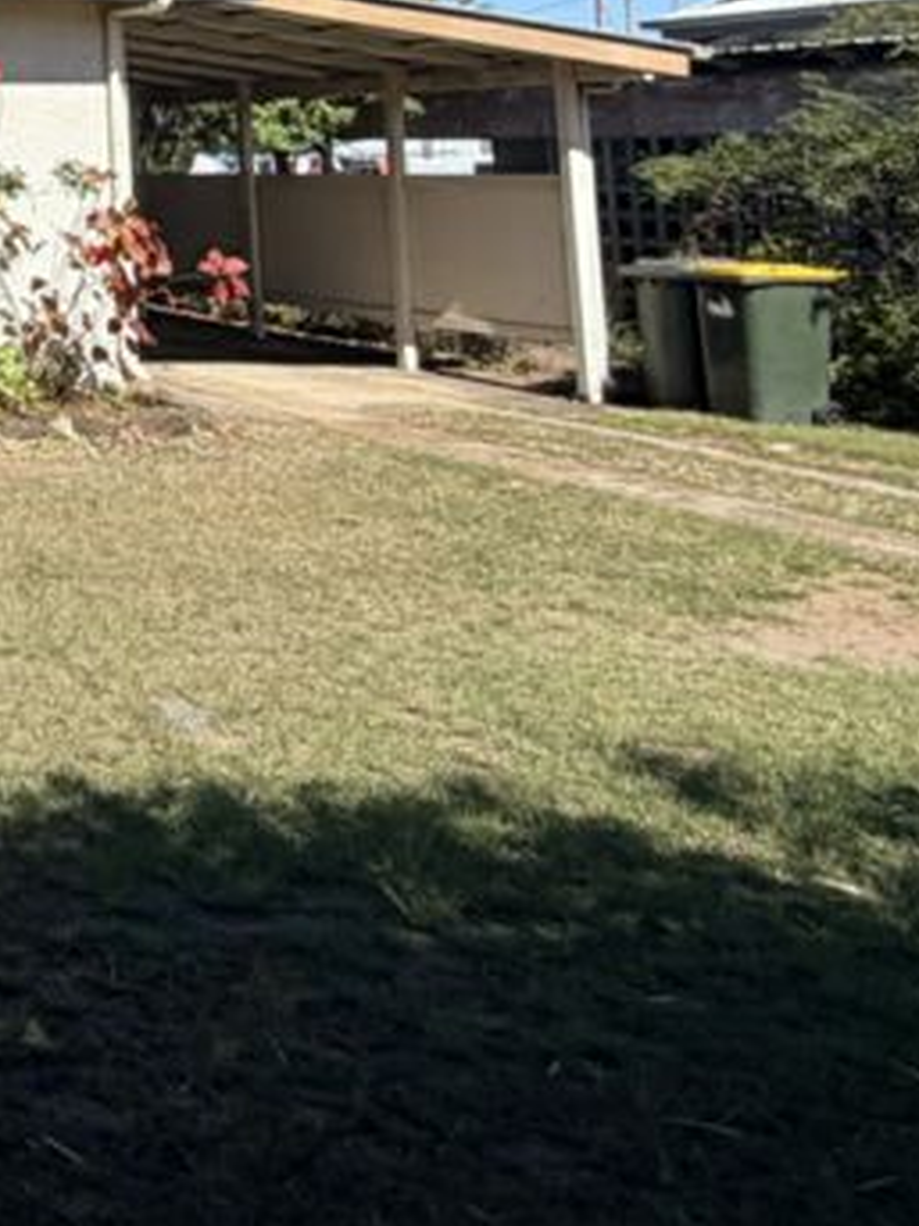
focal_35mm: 49
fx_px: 1736
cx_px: -747
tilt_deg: +5.9
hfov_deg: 20.5
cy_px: 11
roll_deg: +0.2
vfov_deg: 35.4
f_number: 2.2
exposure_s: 1/770
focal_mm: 2.22
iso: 20
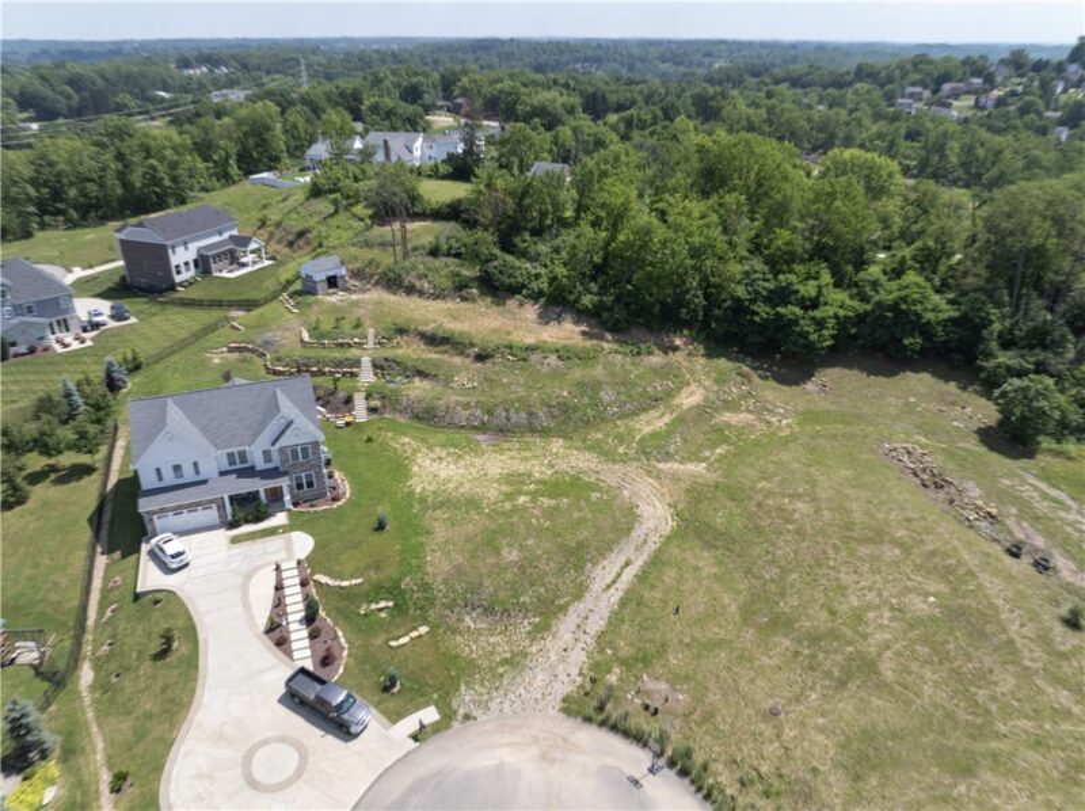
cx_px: 542
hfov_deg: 71.7
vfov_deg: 56.7
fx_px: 751
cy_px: 406
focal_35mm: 24
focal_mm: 12.29
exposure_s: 1/80
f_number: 4.5
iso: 200
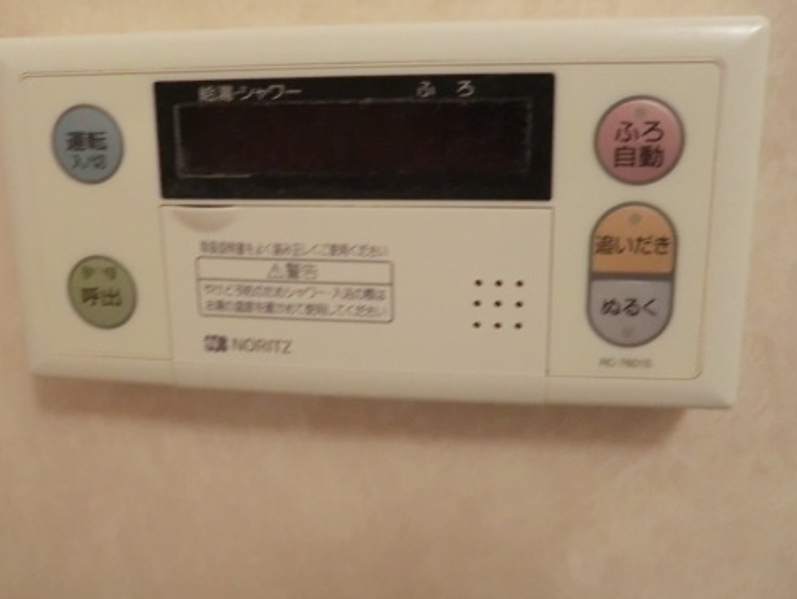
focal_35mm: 31
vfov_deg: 45.4
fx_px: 714
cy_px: 271
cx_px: 369
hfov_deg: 58.3
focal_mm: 4.3
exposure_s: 1/25
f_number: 3.2
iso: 800
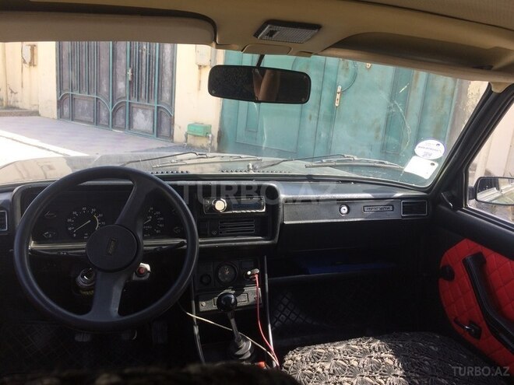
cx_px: 257
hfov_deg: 61.7
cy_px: 192
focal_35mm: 29
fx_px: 431
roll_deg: -4.7
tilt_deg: -15.8
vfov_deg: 48.2
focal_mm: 4.15
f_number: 2.2
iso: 32
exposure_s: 1/331
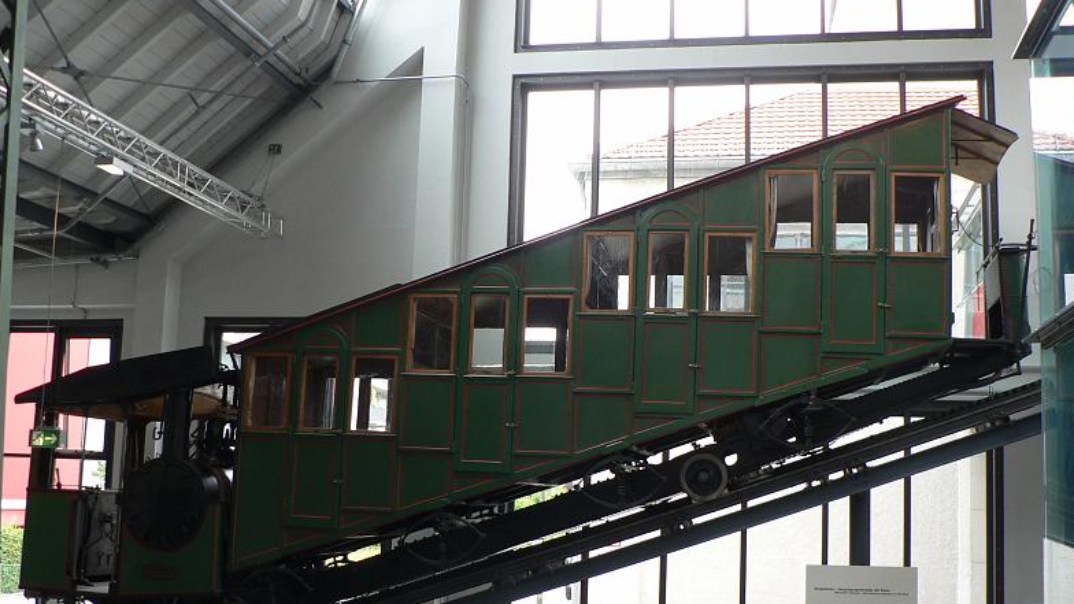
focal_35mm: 40
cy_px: 356
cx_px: 536
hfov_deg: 50.5
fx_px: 1139
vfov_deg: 29.6
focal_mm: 6
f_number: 2.8
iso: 80
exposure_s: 1/80
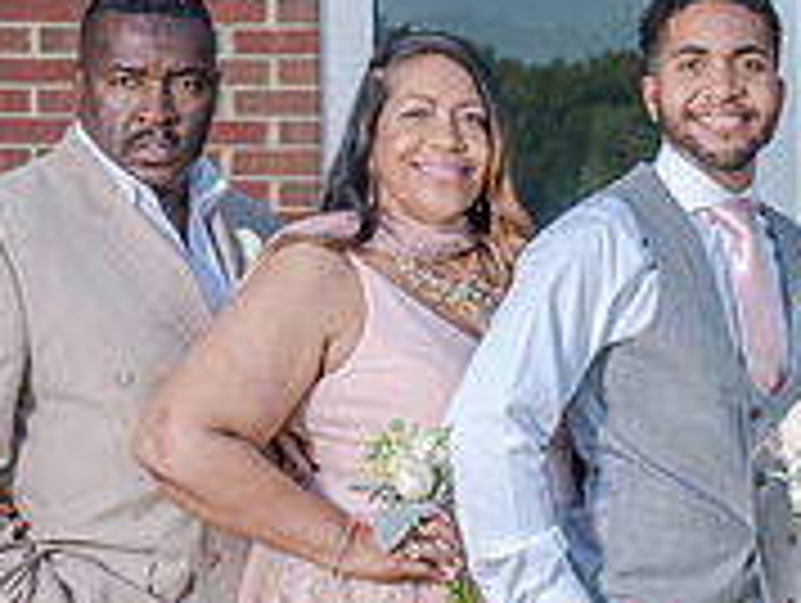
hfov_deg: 9.3
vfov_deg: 7.0
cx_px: 696
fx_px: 4912
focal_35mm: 212
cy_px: 476
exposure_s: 1/200
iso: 200
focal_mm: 61
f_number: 5.6
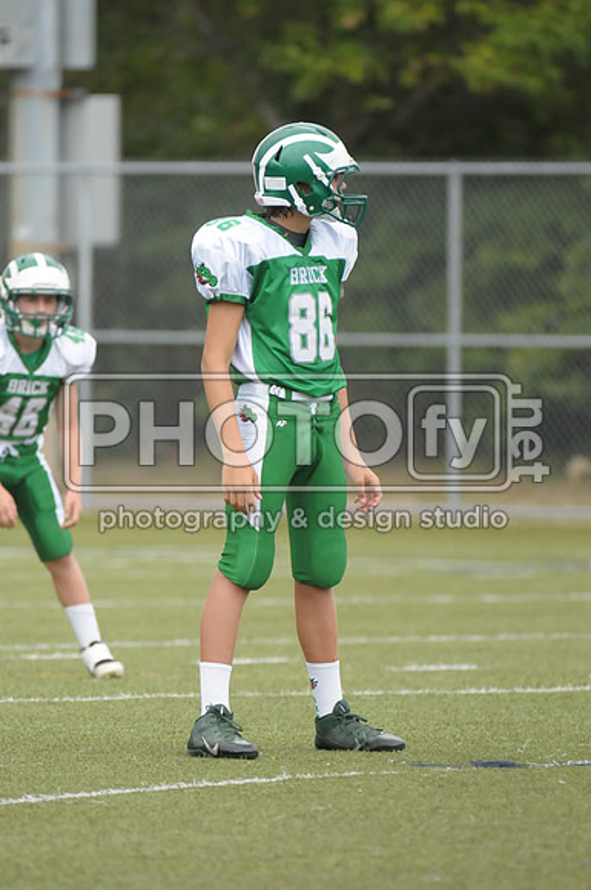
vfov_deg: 4.6
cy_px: 445
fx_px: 11114
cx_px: 296
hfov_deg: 3.0
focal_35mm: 450
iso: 1600
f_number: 4
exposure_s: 1/4000
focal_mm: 300
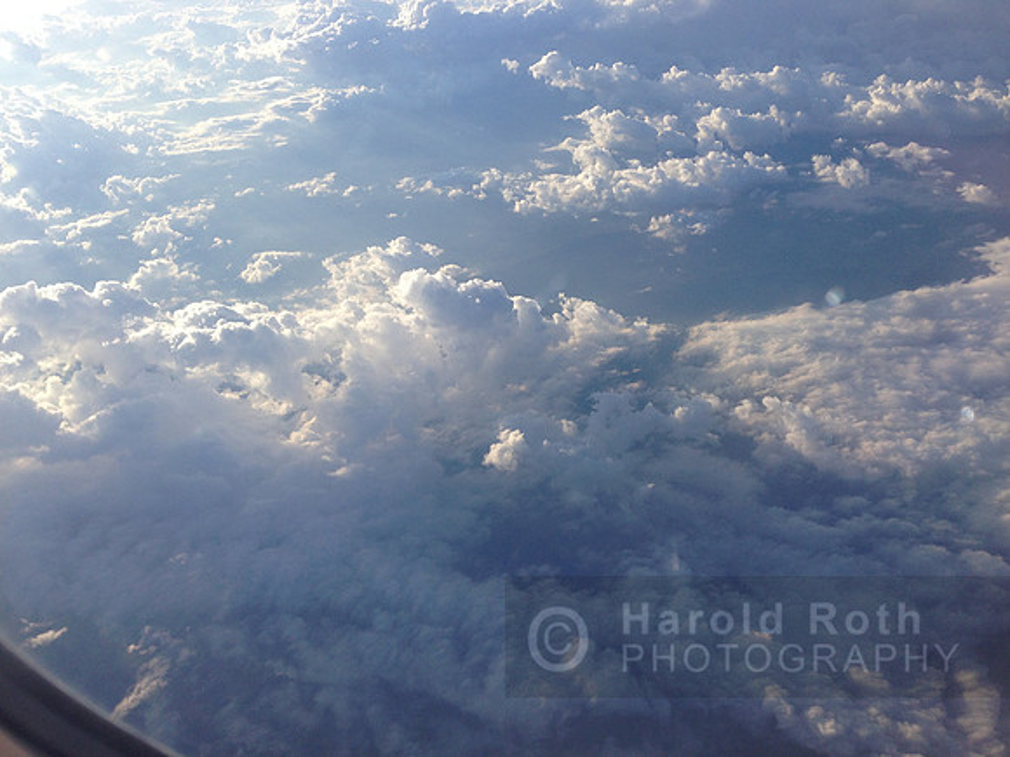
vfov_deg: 42.9
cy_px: 378
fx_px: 963
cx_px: 505
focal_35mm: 33
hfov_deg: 55.4
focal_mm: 4.13
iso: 50
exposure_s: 1/1748
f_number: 2.4
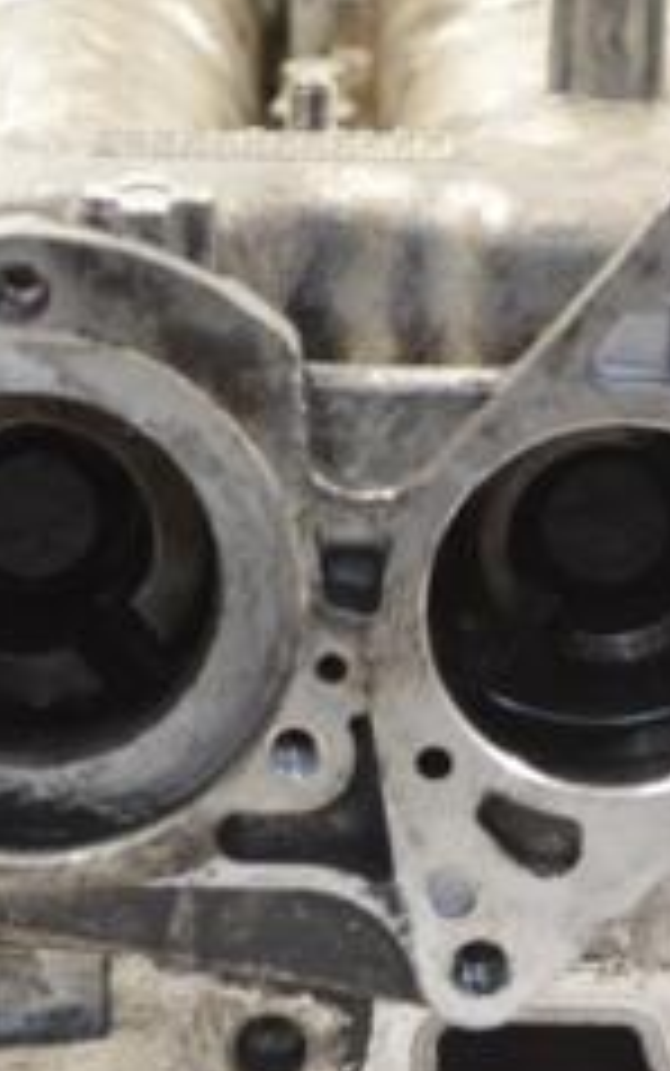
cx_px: 319
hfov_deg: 7.4
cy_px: 738
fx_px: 5165
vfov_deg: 11.8
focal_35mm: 177
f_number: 5.3
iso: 800
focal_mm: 46
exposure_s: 1/30
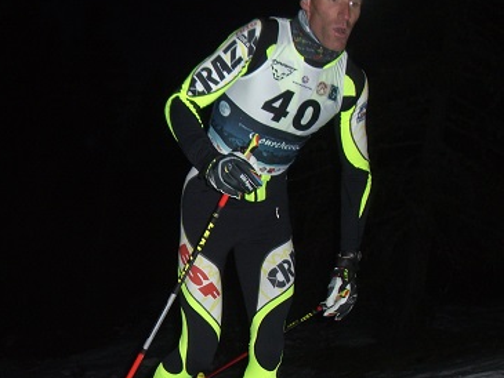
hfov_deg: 30.0
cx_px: 155
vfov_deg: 22.8
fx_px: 932
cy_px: 270
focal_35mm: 64
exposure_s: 1/60
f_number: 2.7
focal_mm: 6.2
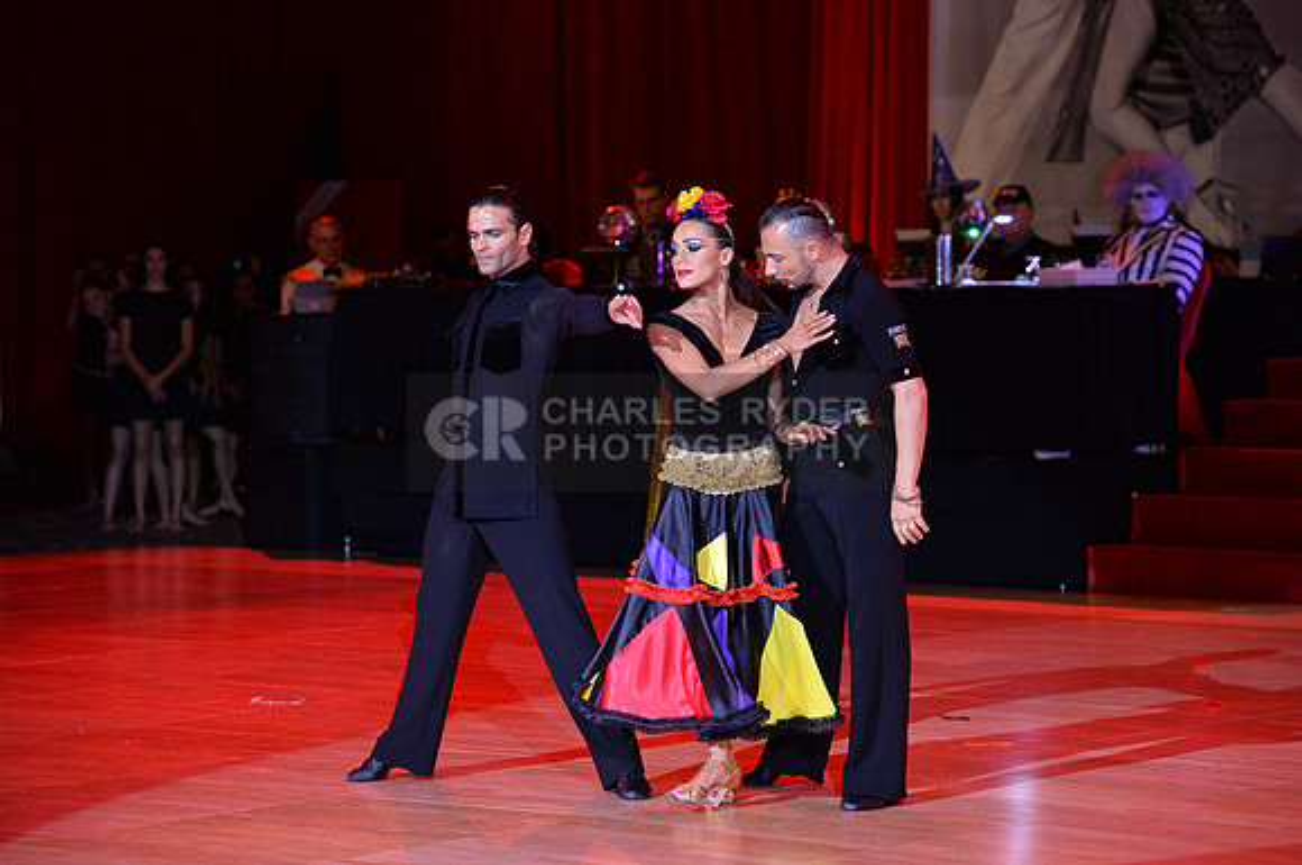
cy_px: 432
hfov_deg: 16.4
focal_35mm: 125
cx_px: 651
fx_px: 4514
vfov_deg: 10.9
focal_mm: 125
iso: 2000
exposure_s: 1/250
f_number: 4.5
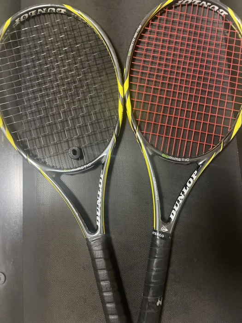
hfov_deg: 53.1
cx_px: 121
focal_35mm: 26
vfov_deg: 67.3
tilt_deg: -81.7
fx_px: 242
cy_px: 162
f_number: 1.6
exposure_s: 1/25
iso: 500
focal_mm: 4.2
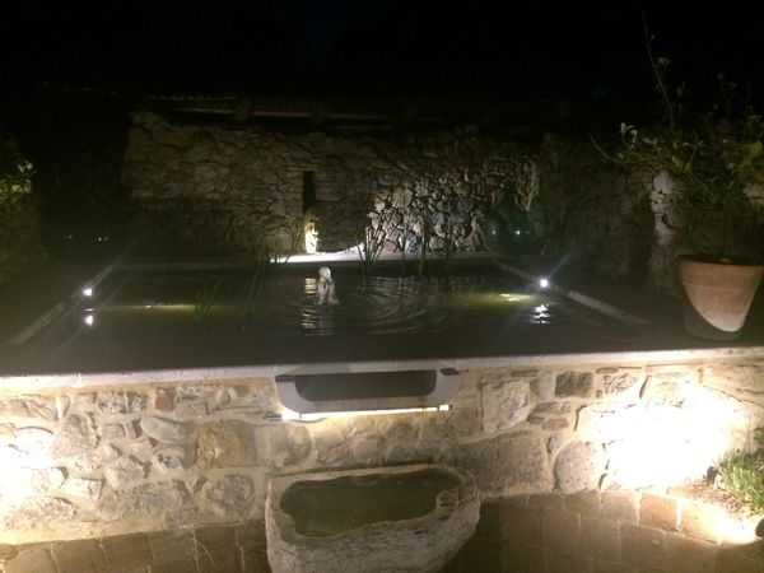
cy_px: 286
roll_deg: +0.4
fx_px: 640
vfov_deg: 48.2
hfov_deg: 61.7
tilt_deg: -9.7
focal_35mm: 29
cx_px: 382
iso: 400
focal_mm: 4.15
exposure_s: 1/17
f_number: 2.2
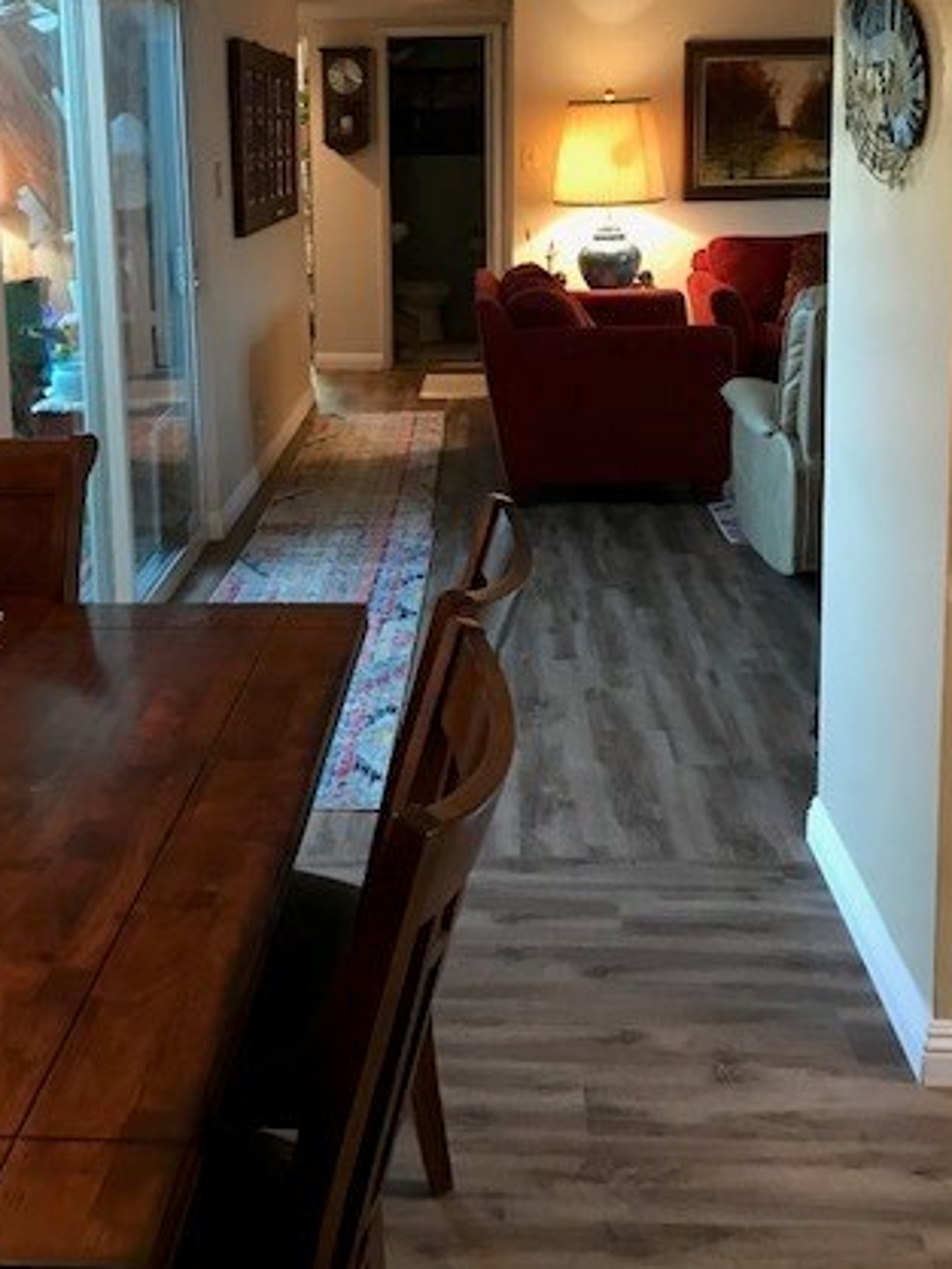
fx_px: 1576
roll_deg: +0.6
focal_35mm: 43
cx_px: 395
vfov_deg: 43.1
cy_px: 408
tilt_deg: -9.1
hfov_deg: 33.5
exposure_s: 1/15
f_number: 1.8
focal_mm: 3.99
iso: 80
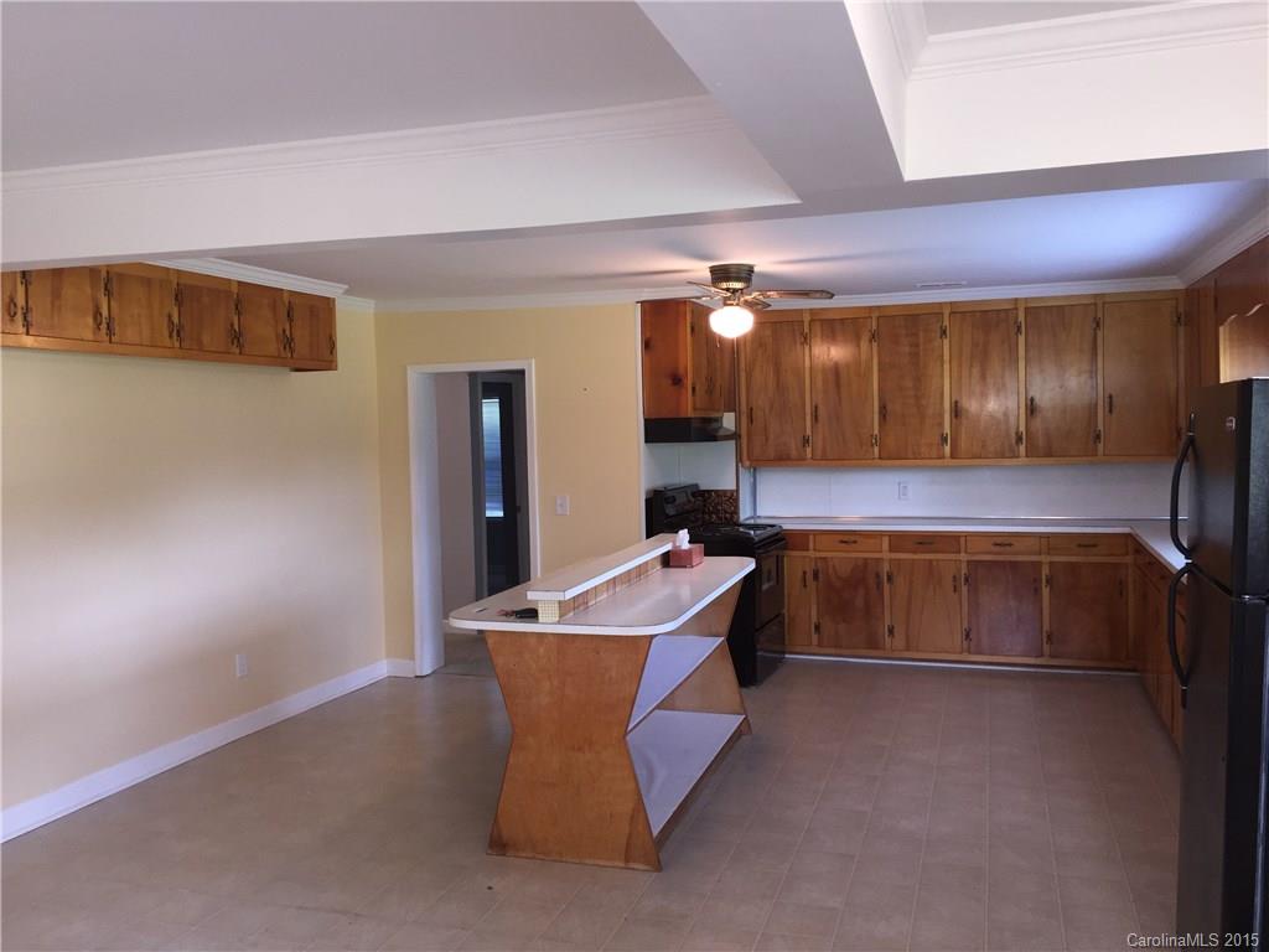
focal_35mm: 29
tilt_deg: -2.2
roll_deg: +0.7
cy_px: 476
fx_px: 1063
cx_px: 634
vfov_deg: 48.2
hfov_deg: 61.7
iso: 50
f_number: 2.2
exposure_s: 1/30
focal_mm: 4.15
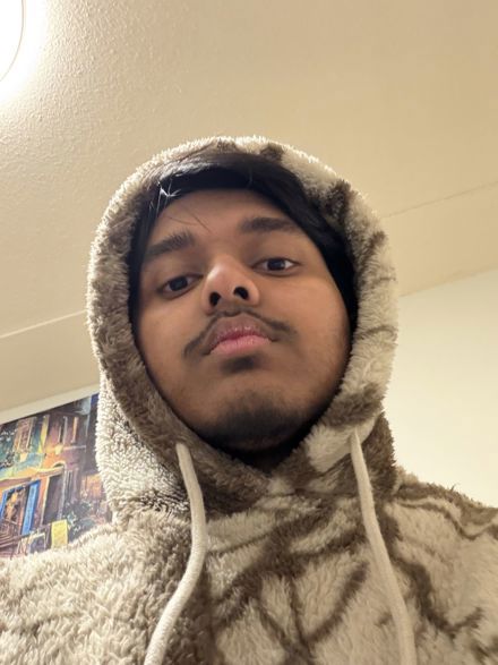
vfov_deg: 60.0
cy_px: 332
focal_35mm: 30
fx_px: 576
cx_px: 249
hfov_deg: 46.8
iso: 640
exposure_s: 1/24
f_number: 1.9
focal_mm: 2.71
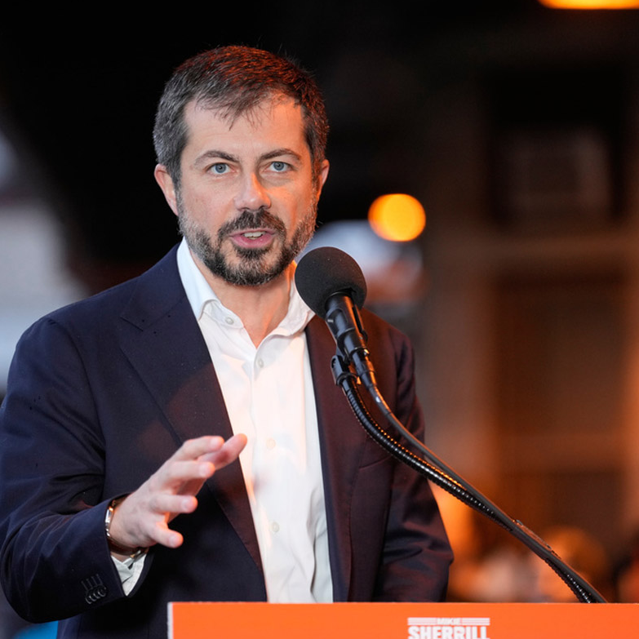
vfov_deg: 7.3
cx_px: 319
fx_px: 5033
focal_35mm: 241
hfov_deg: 7.3
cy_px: 322
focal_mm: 185
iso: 1600
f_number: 2.8
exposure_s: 1/400
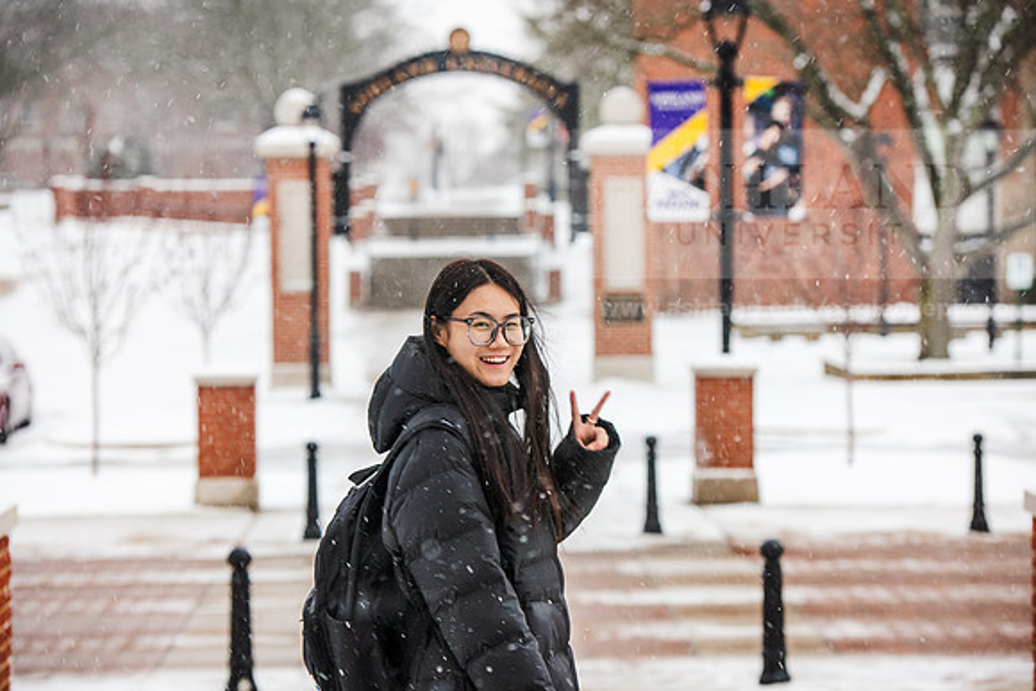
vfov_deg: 12.5
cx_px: 518
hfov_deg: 18.6
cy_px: 346
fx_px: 3166
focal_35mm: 110
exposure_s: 1/200
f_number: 4.5
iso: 320
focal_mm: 110
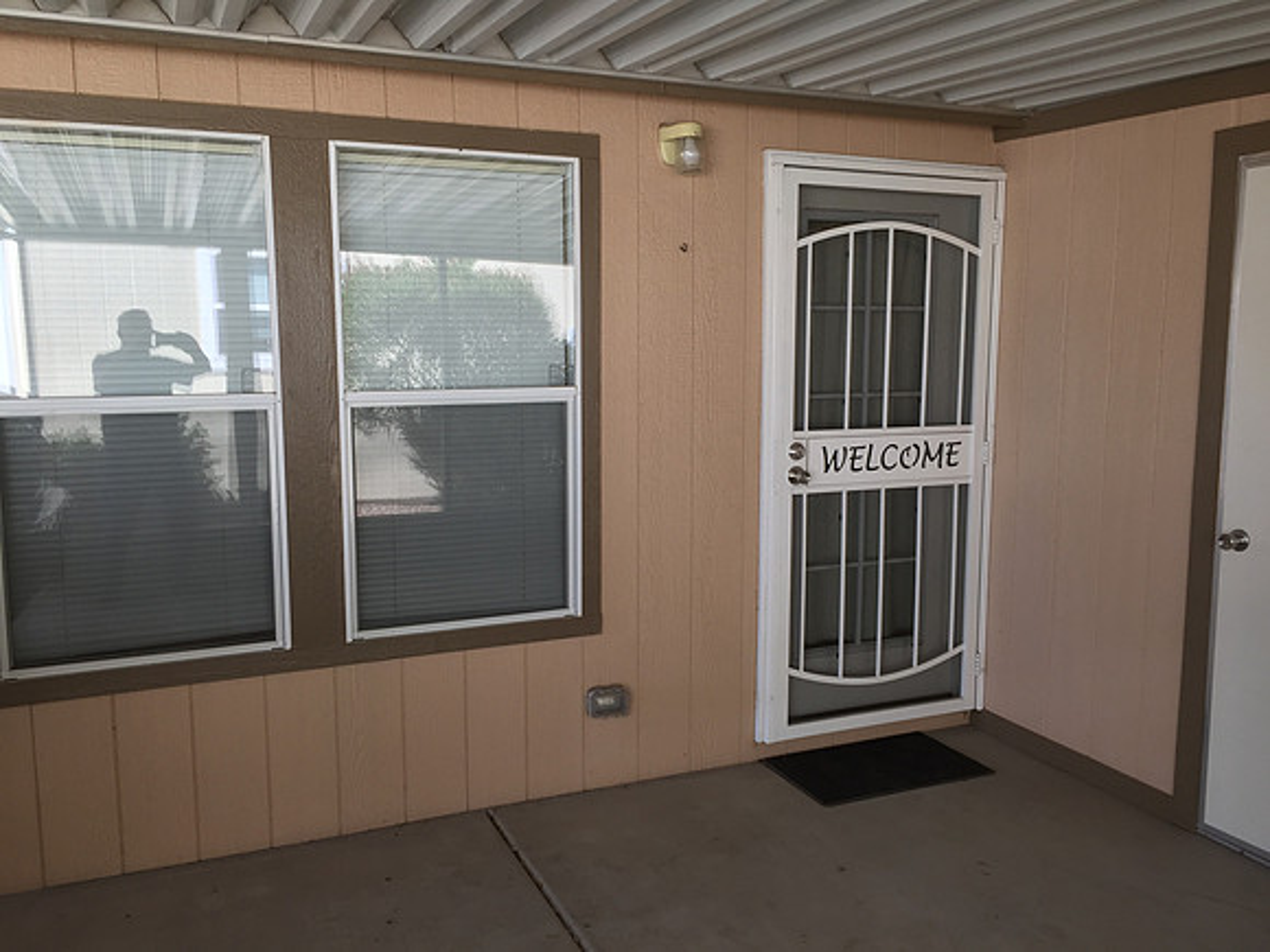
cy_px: 476
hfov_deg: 61.7
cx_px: 635
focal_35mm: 29
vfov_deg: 48.2
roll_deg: -0.9
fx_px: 1064
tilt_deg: -7.3
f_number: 2.2
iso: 32
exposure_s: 1/60
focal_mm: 4.15
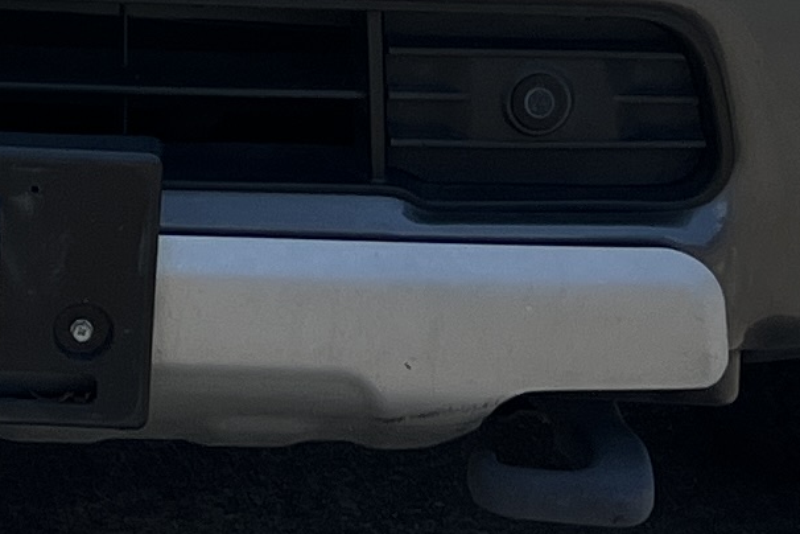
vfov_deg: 7.3
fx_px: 4000
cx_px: -88
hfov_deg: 11.3
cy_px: -592
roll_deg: -1.2
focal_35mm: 180
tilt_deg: -7.5
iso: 50
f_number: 1.5
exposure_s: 1/6993
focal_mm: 5.7
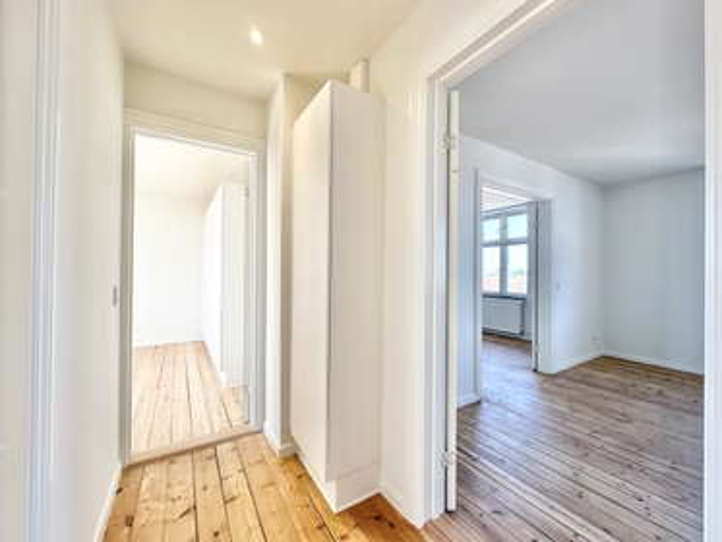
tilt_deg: +0.5
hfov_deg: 102.0
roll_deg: -0.4
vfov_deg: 85.7
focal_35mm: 14
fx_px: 292
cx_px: 361
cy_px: 271
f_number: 2.2
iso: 40
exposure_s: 1/106
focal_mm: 2.22
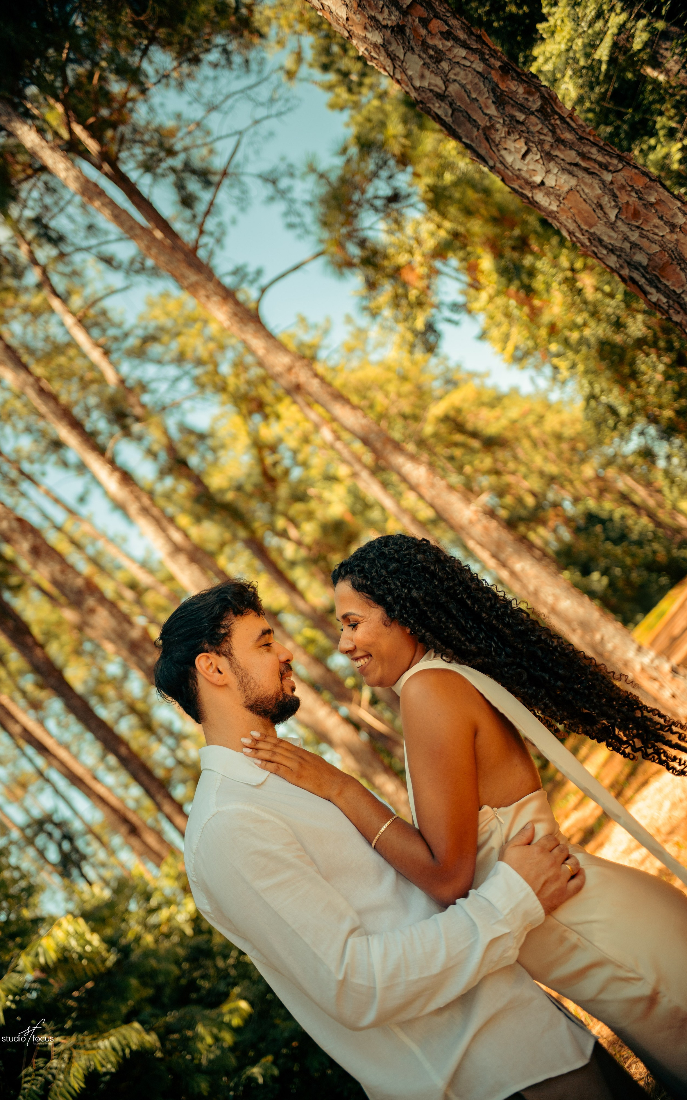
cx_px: 330
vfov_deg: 62.9
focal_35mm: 30
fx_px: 899
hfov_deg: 41.8
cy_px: 547
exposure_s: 1/1000
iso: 125
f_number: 1.8
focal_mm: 29
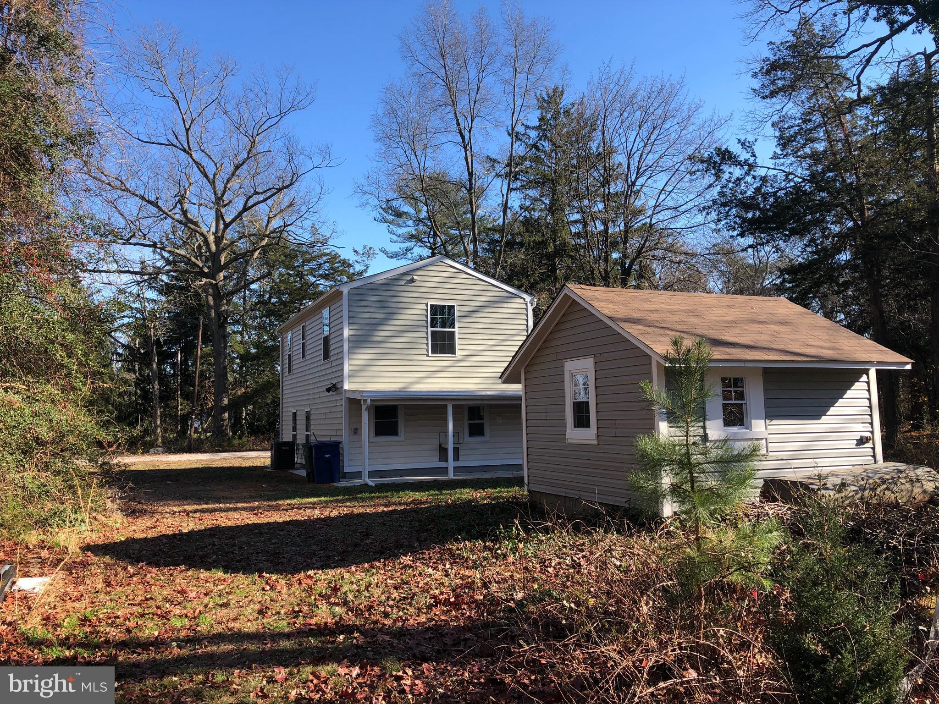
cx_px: 470
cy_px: 352
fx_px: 760
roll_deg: +2.2
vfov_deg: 49.7
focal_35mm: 28
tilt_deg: +4.5
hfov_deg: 63.4
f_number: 1.8
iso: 20
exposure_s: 1/750
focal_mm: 4
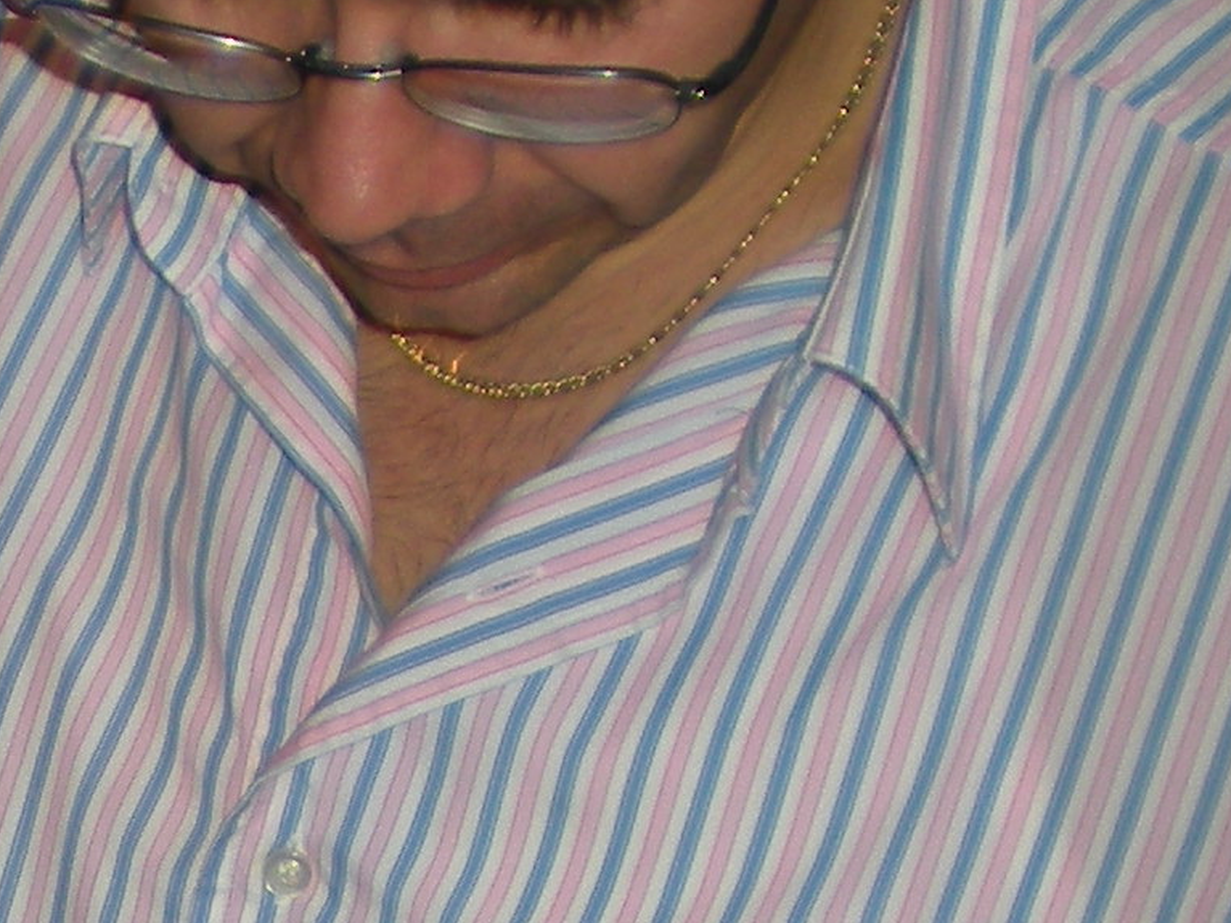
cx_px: -217
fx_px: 5759
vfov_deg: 8.9
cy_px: 1540
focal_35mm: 162
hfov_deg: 12.0
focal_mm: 6.3
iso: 64
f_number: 3.1
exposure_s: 1/60
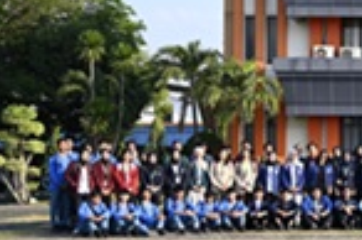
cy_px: 146
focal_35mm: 98
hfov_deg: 18.6
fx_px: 984
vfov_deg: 13.9
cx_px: 534
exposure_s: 1/640
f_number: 4
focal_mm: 33
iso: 200
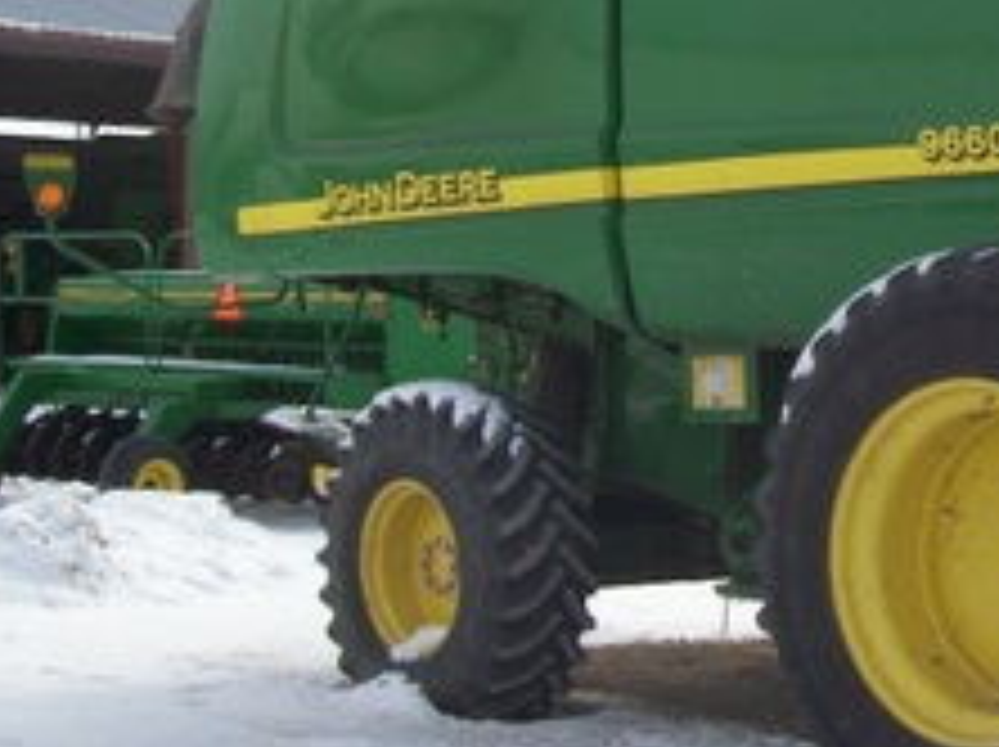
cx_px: 994
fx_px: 2969
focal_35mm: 103
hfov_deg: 18.6
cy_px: 122
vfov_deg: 14.2
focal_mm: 7
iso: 80
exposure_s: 1/354
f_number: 5.6
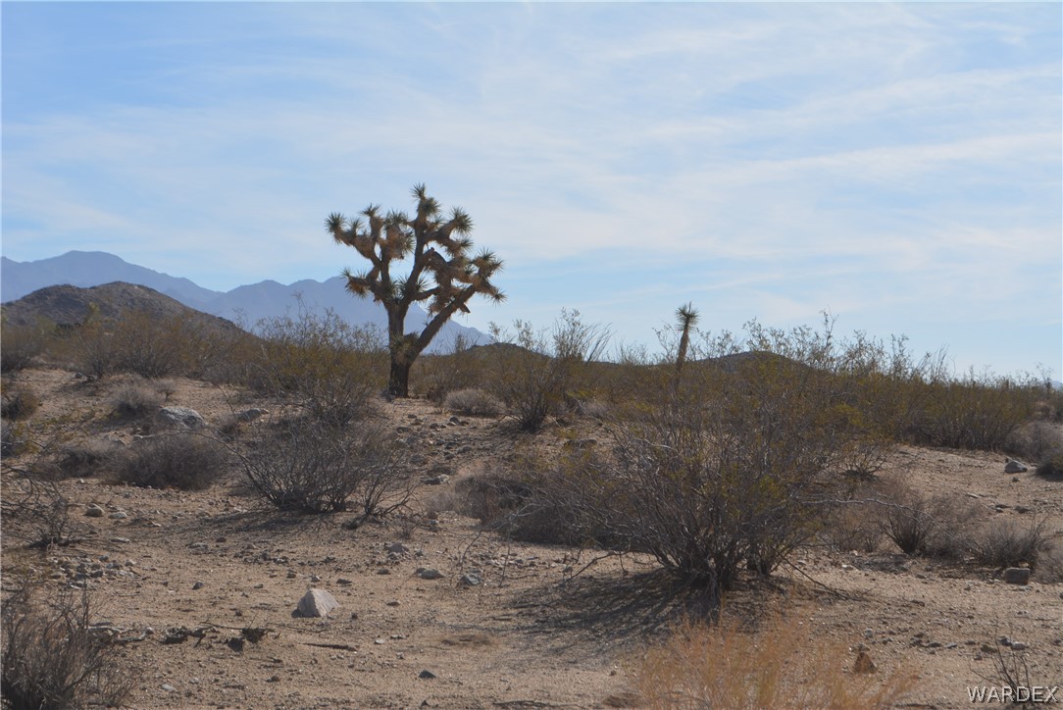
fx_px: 2437
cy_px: 355
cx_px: 532
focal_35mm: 82
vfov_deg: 16.6
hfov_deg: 24.6
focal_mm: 55
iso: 100
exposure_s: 1/200
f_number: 13
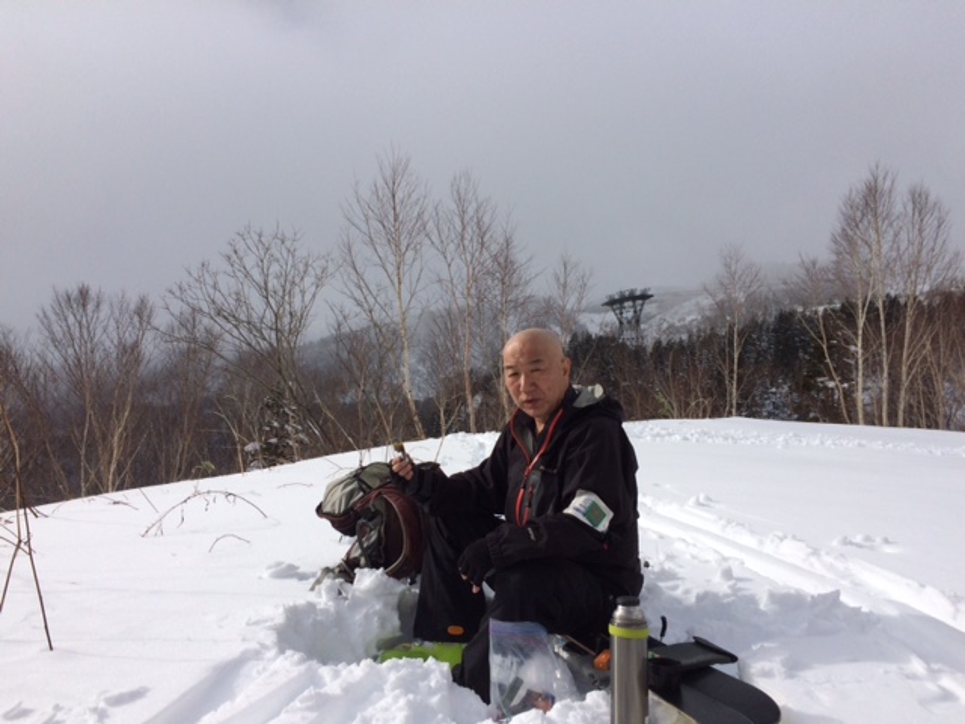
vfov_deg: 48.2
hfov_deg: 61.7
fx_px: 808
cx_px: 482
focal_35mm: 29
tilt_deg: -1.2
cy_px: 362
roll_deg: -0.8
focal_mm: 4.15
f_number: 2.2
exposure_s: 1/5128
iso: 32
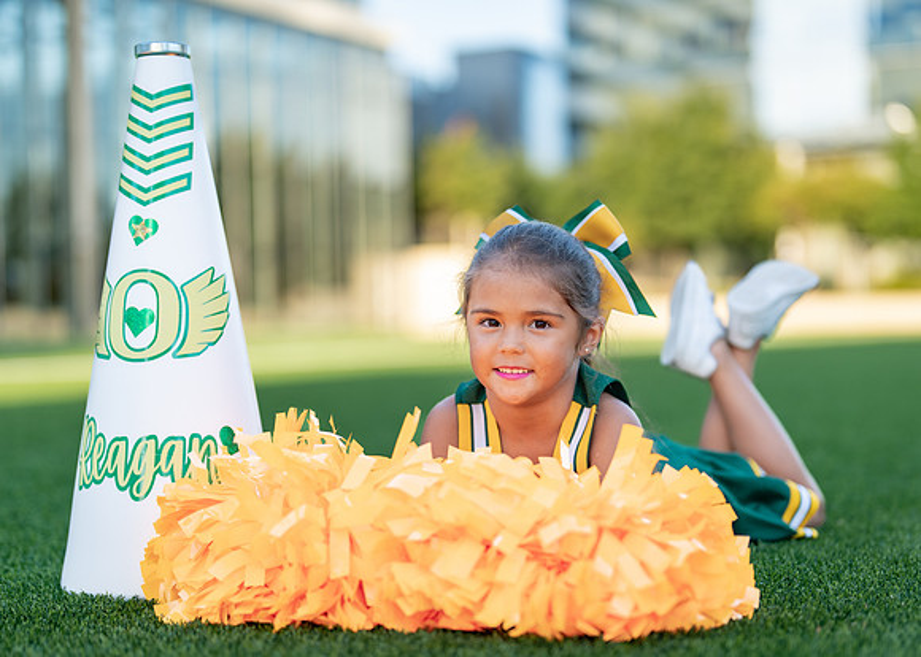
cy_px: 382
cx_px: 515
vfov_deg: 22.1
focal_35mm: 64
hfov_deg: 30.6
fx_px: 1679
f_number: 1.2
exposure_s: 1/1250
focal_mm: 50
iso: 100
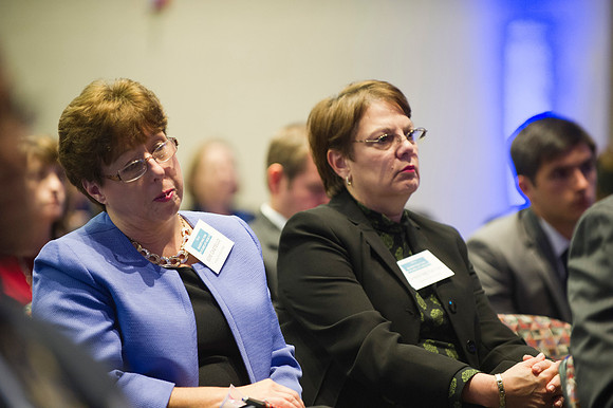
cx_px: 306
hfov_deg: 10.3
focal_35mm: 200
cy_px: 204
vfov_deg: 6.9
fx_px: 3403
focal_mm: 200
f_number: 2.8
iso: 2500
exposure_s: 1/50
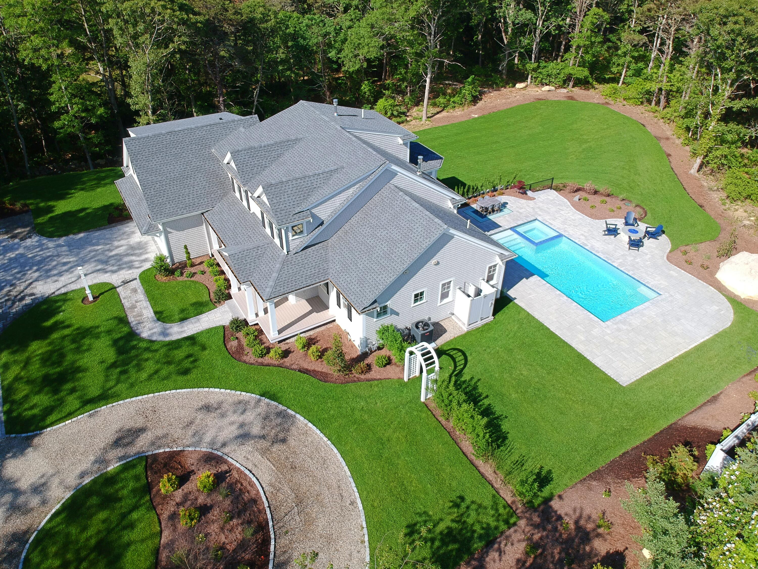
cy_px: 284
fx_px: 547
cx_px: 379
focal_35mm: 25
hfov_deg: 69.4
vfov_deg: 54.9
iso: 100
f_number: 2.6
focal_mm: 4.49
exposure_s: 1/800
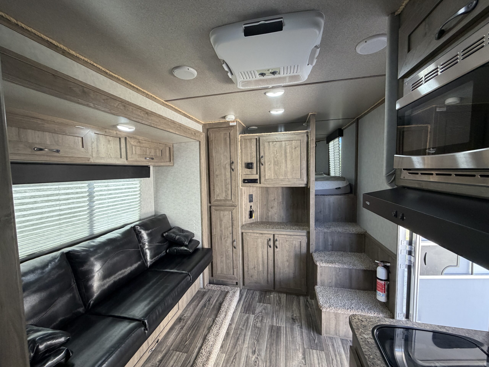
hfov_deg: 102.1
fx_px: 198
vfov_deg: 85.7
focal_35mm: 14
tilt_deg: -3.7
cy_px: 184
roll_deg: -0.2
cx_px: 244
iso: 250
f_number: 2.2
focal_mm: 2.22
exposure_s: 1/121
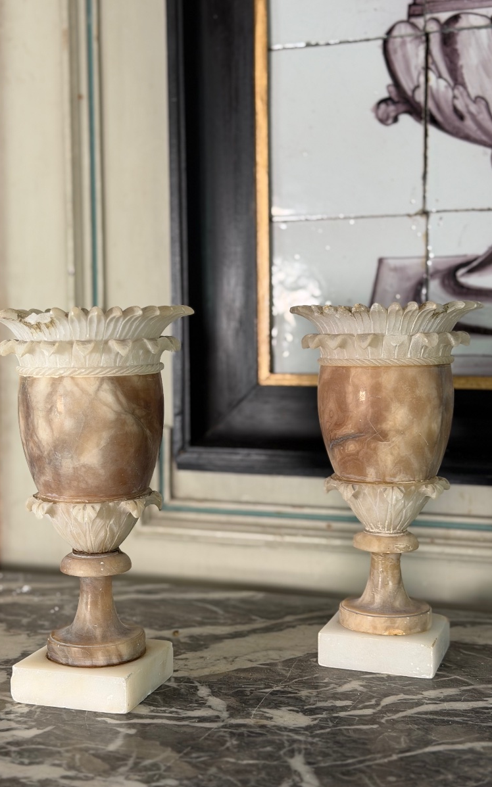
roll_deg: +0.1
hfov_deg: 25.3
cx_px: 216
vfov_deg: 39.6
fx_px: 1094
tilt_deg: -2.6
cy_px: 393
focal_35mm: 51
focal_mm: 6.76
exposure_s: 1/50
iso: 64
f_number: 1.78
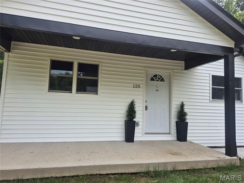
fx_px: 162
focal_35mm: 23
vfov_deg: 58.9
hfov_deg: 73.9
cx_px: 122
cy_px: 92
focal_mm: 5.4
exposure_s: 1/642
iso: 25
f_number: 1.8
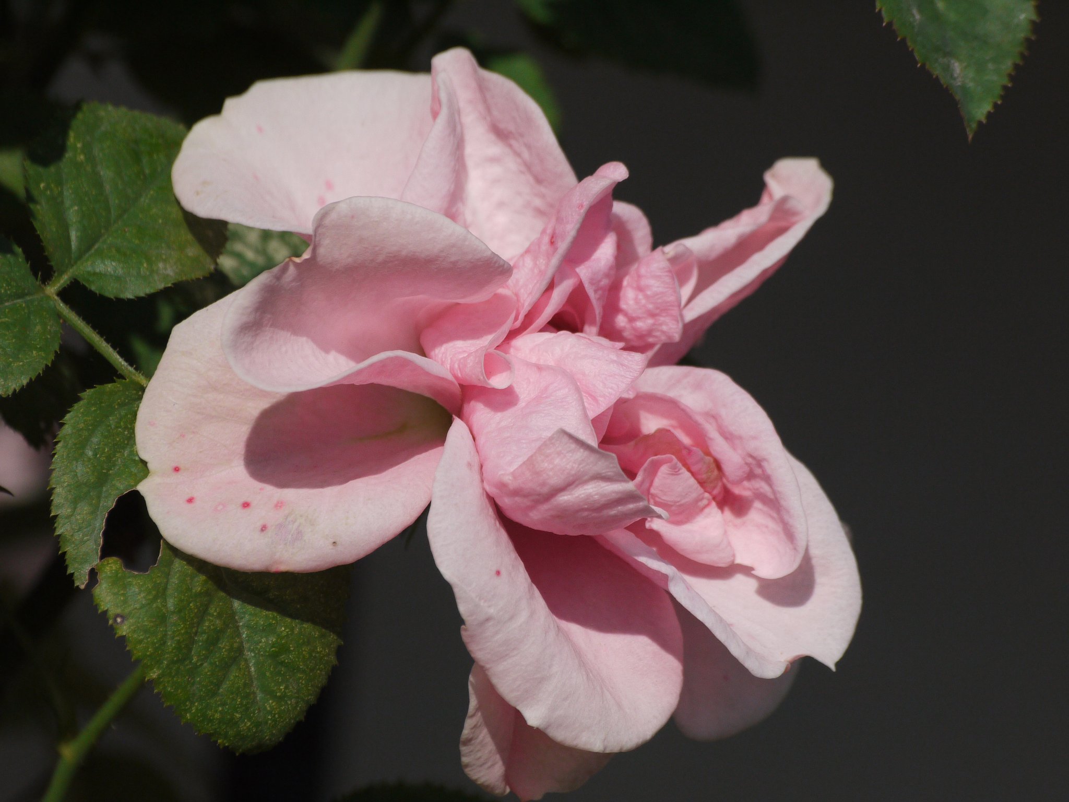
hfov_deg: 3.3
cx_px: 534
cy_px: 401
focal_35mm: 600
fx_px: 18529
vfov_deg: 2.5
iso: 400
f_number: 8
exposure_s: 1/2500
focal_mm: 300
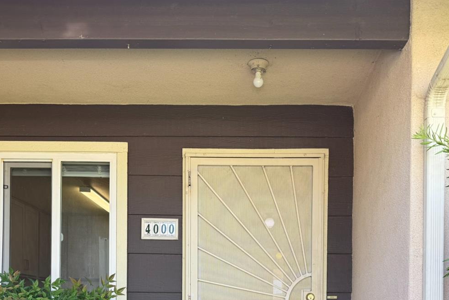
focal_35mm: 38
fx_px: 474
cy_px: 313
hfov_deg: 50.6
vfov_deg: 31.8
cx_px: 246
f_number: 1.78
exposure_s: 1/203
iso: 64
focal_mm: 6.76
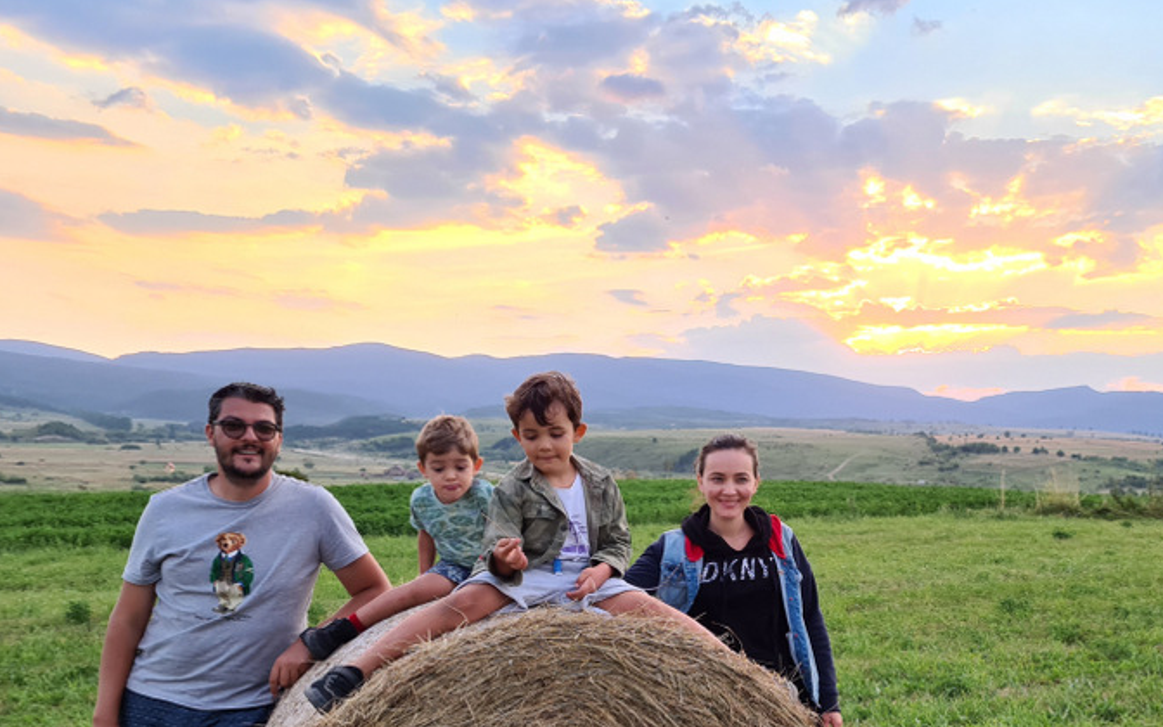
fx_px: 1300
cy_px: 575
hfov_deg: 47.5
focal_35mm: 41
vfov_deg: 30.5
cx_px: 765
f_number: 1.8
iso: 50
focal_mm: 5.4
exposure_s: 1/170
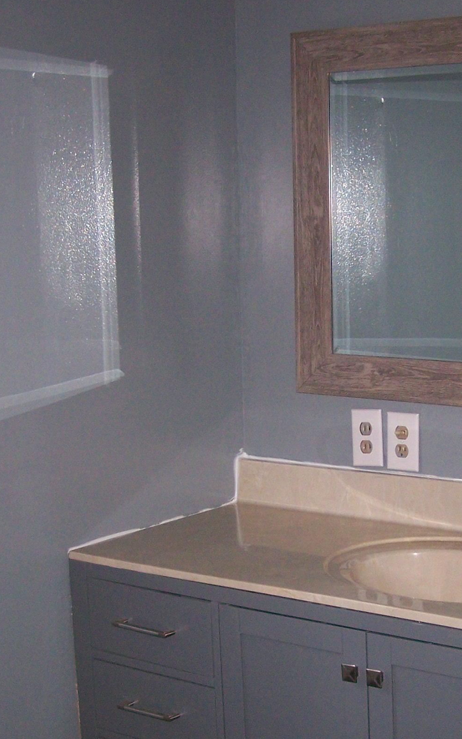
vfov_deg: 28.5
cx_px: 322
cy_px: 463
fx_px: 1450
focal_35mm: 72
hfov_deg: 18.0
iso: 160
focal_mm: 6.3
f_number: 2.8
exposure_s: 1/60
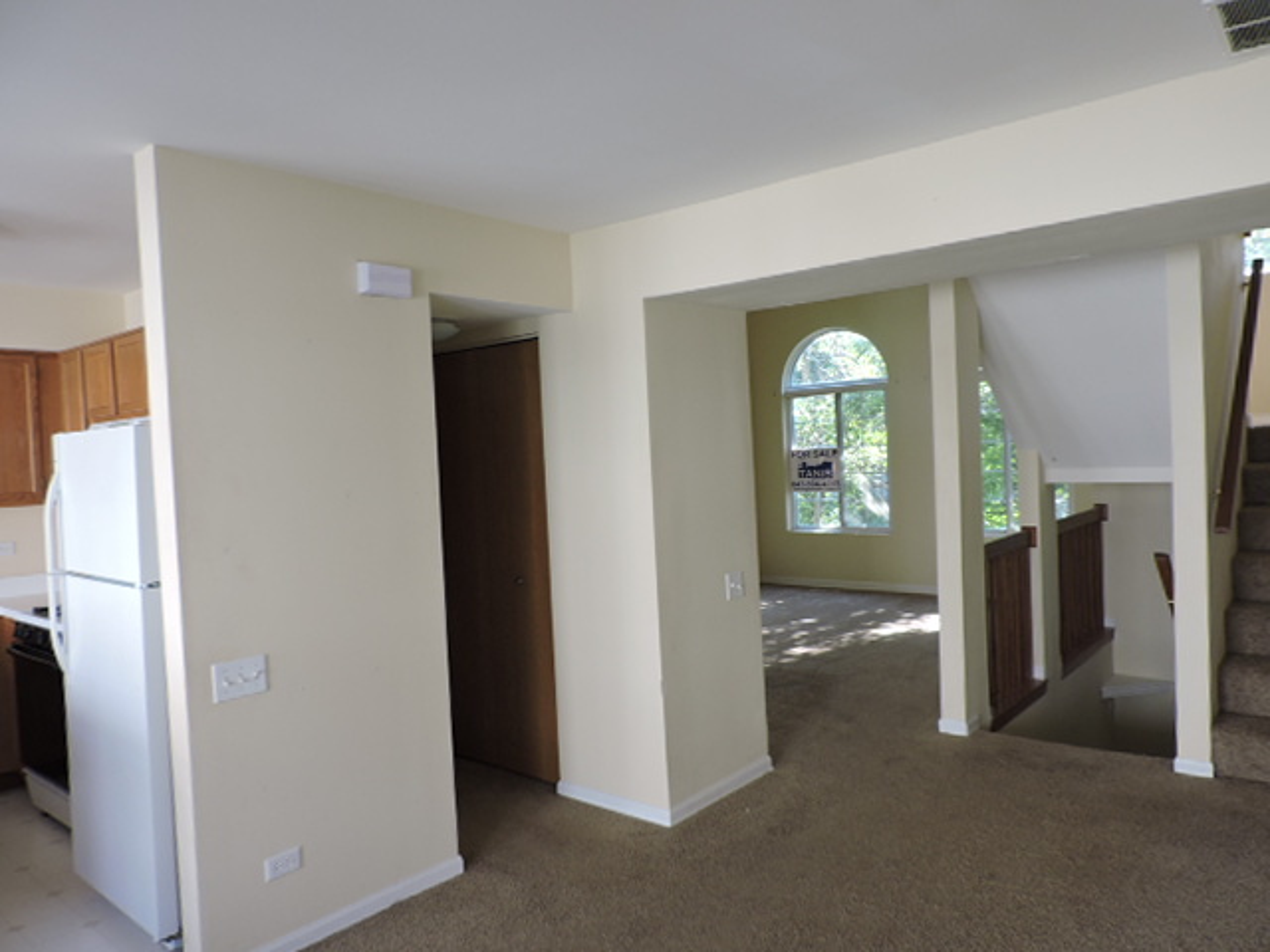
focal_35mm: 24
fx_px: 881
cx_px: 635
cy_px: 476
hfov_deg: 71.6
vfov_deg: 56.8
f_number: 3
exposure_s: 1/50
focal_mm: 4.3
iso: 100
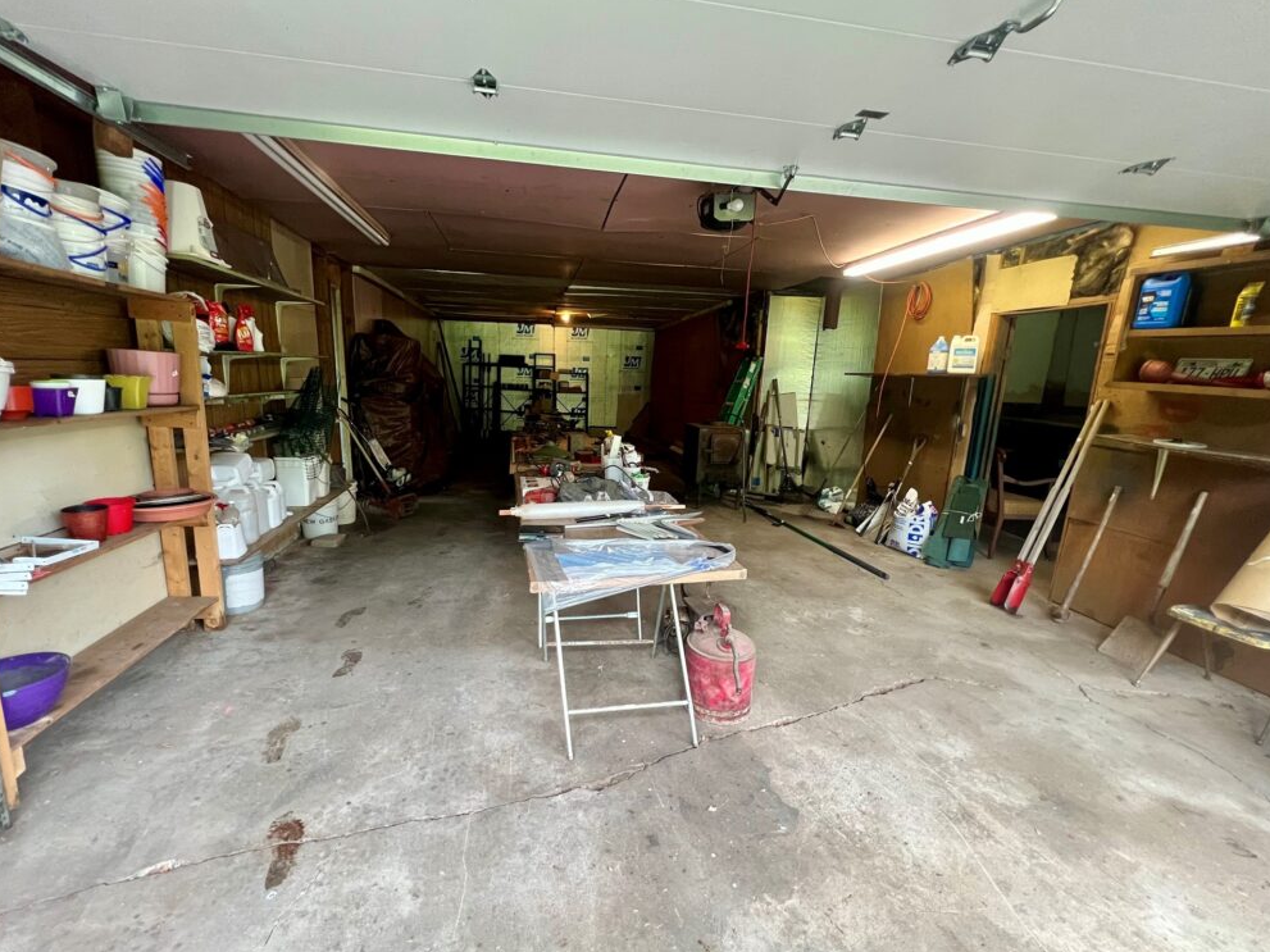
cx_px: 614
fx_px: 514
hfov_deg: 102.0
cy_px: 484
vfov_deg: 85.7
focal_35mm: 14
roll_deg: -2.3
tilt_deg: -11.5
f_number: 1.8
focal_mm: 1.57
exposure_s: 1/60
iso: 400
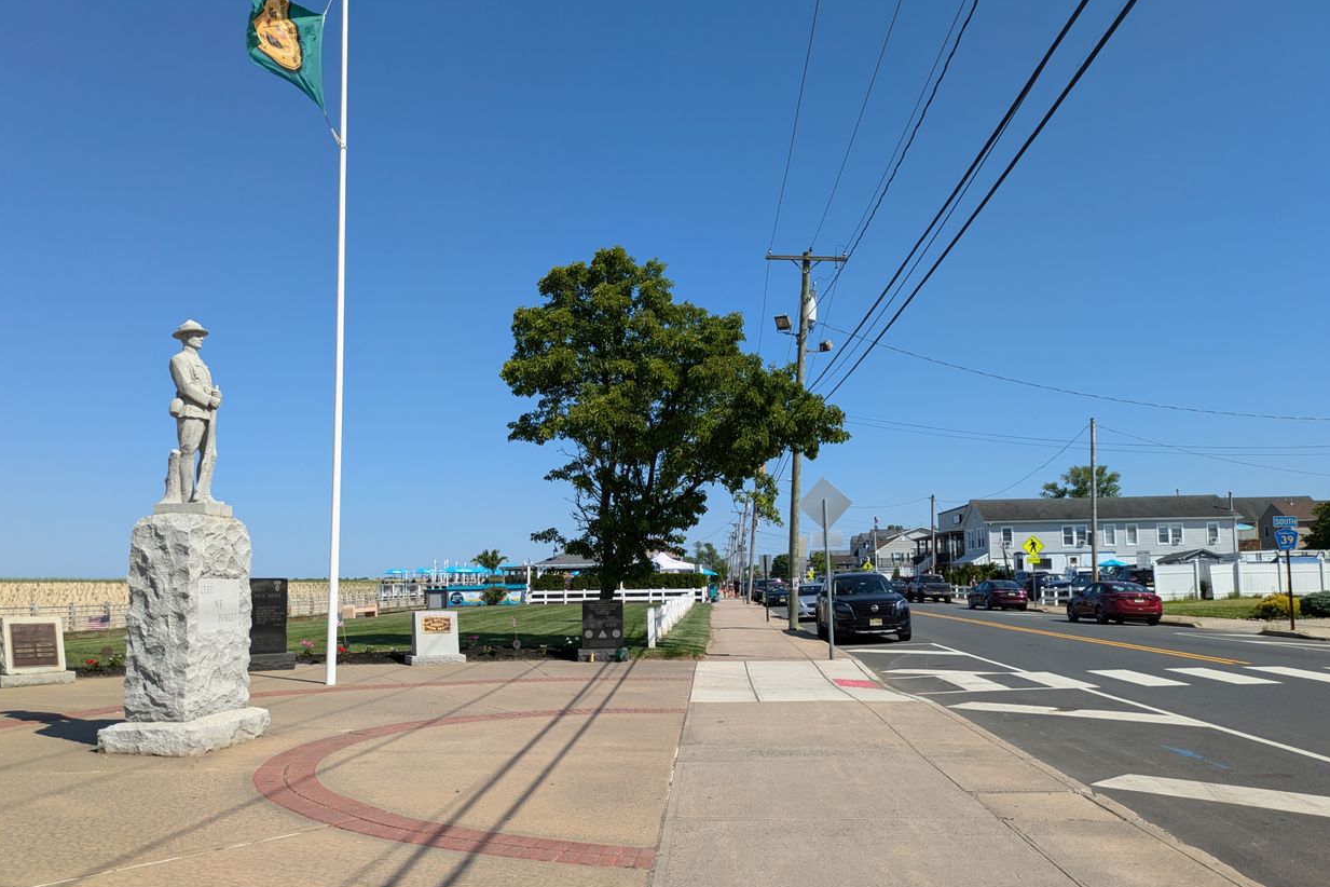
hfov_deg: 67.4
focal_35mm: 27
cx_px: 652
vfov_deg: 47.8
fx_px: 997
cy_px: 498
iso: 45
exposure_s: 1/2092
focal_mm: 5.43
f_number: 1.89
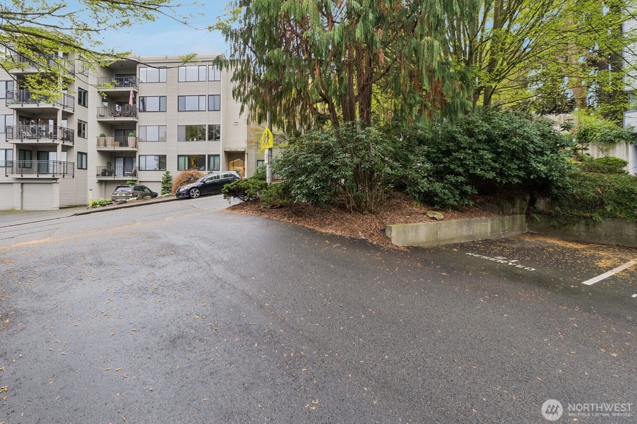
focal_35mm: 17
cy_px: 186
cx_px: 284
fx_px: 301
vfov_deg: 70.2
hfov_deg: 92.9
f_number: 9
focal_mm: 10
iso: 1000
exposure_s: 1/30
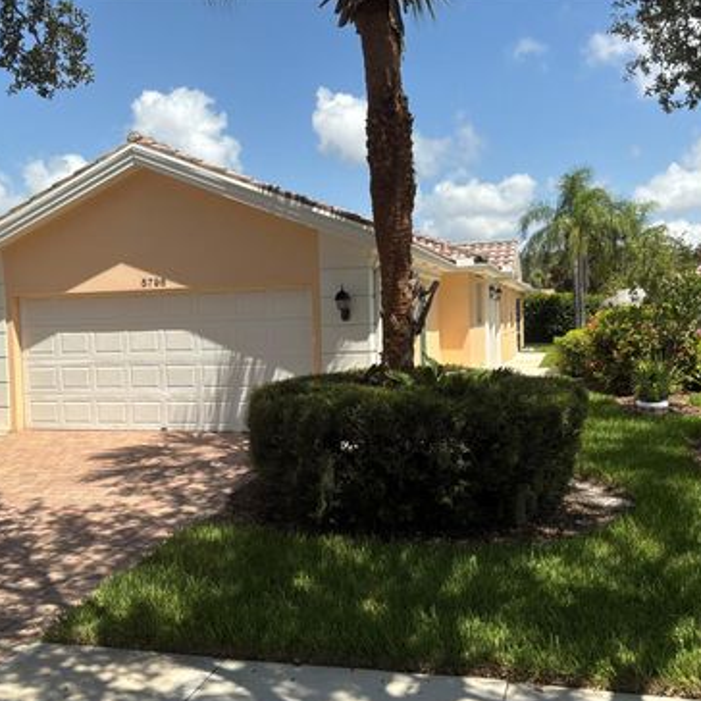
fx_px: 779
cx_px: 316
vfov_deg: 48.5
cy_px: 351
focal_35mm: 34
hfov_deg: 48.4
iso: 25
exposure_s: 1/1848
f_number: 1.8
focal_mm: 3
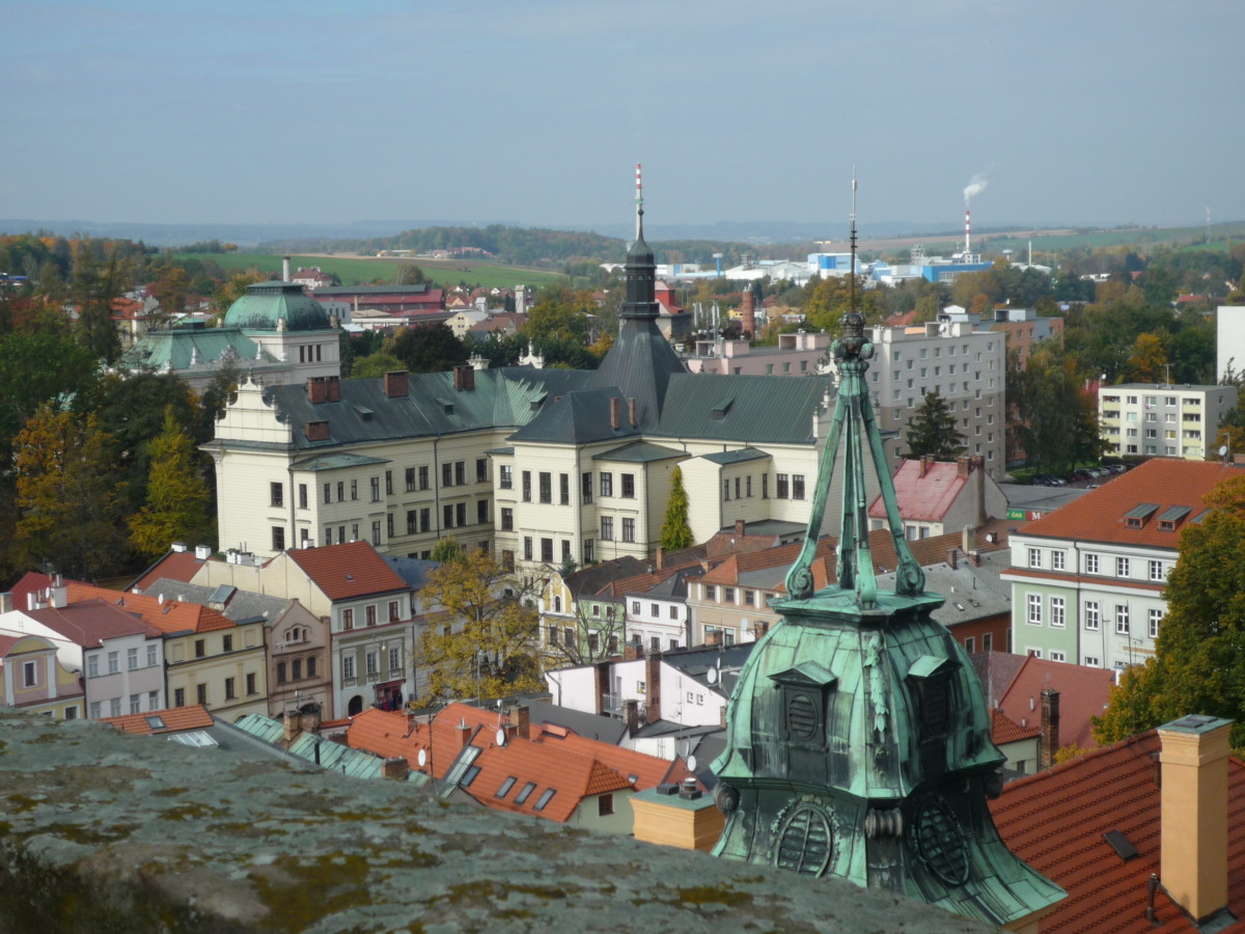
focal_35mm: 64
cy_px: 467
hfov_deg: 30.3
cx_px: 622
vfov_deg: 22.9
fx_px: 2302
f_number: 4.9
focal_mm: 11.3
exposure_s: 1/640
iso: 100
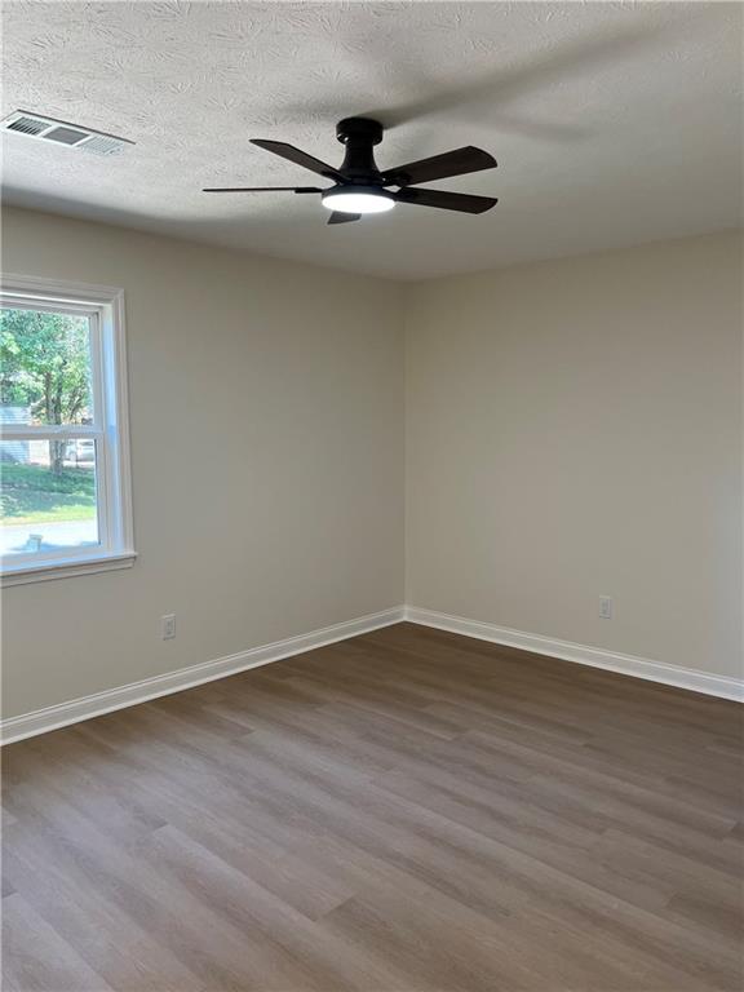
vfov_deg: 67.3
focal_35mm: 26
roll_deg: +0.9
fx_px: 745
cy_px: 496
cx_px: 372
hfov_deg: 53.1
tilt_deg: -5.1
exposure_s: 1/120
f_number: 1.6
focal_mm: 5.1
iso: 80
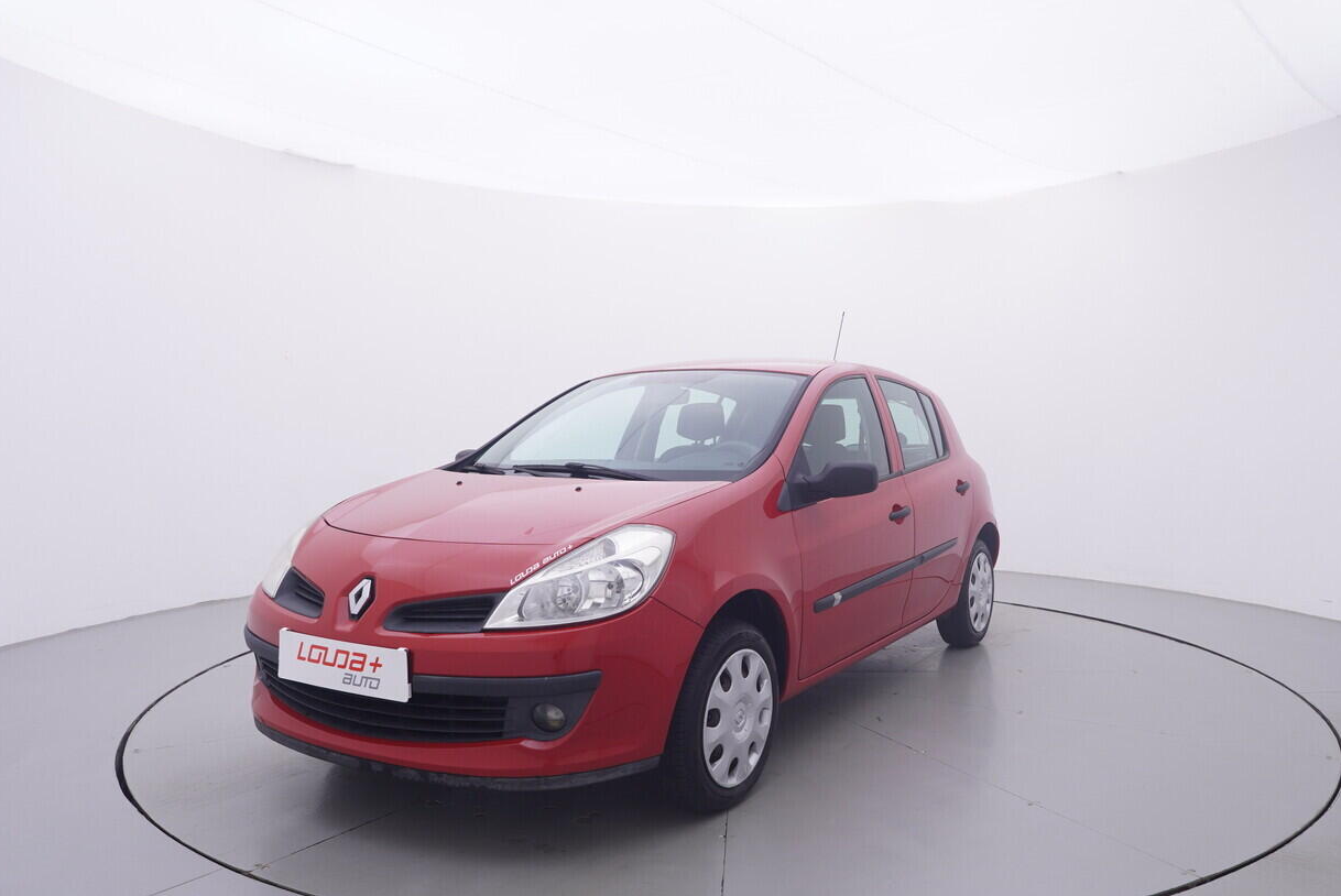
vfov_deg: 48.6
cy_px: 476
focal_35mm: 27
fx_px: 991
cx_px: 746
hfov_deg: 67.9
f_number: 5
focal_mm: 15
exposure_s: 1/80
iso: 200
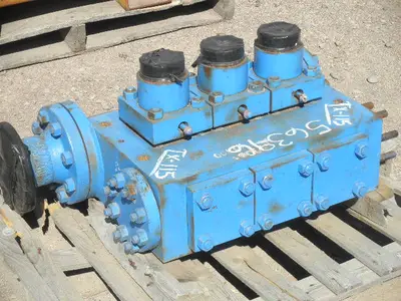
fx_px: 1066
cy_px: 150
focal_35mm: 92
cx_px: 200
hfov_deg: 21.3
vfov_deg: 16.1
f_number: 4.2
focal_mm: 16.3
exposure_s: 1/640
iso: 64
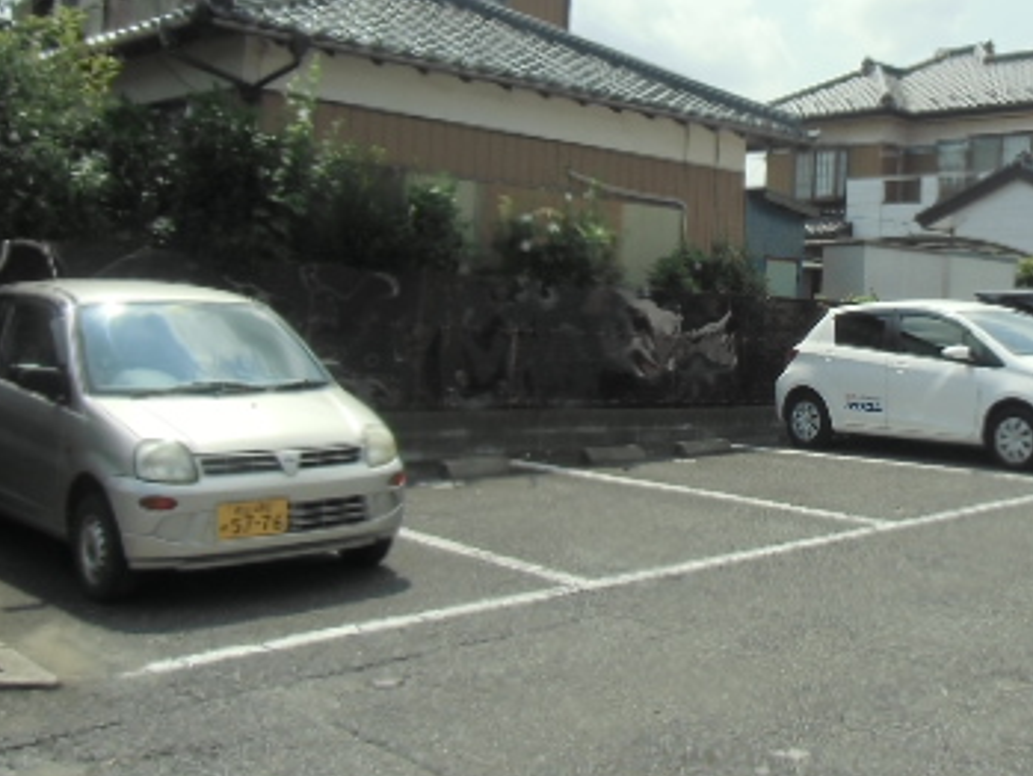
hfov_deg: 41.3
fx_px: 1313
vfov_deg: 32.9
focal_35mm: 44
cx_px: 805
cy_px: 367
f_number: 3
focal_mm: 4.24
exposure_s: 1/800
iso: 64
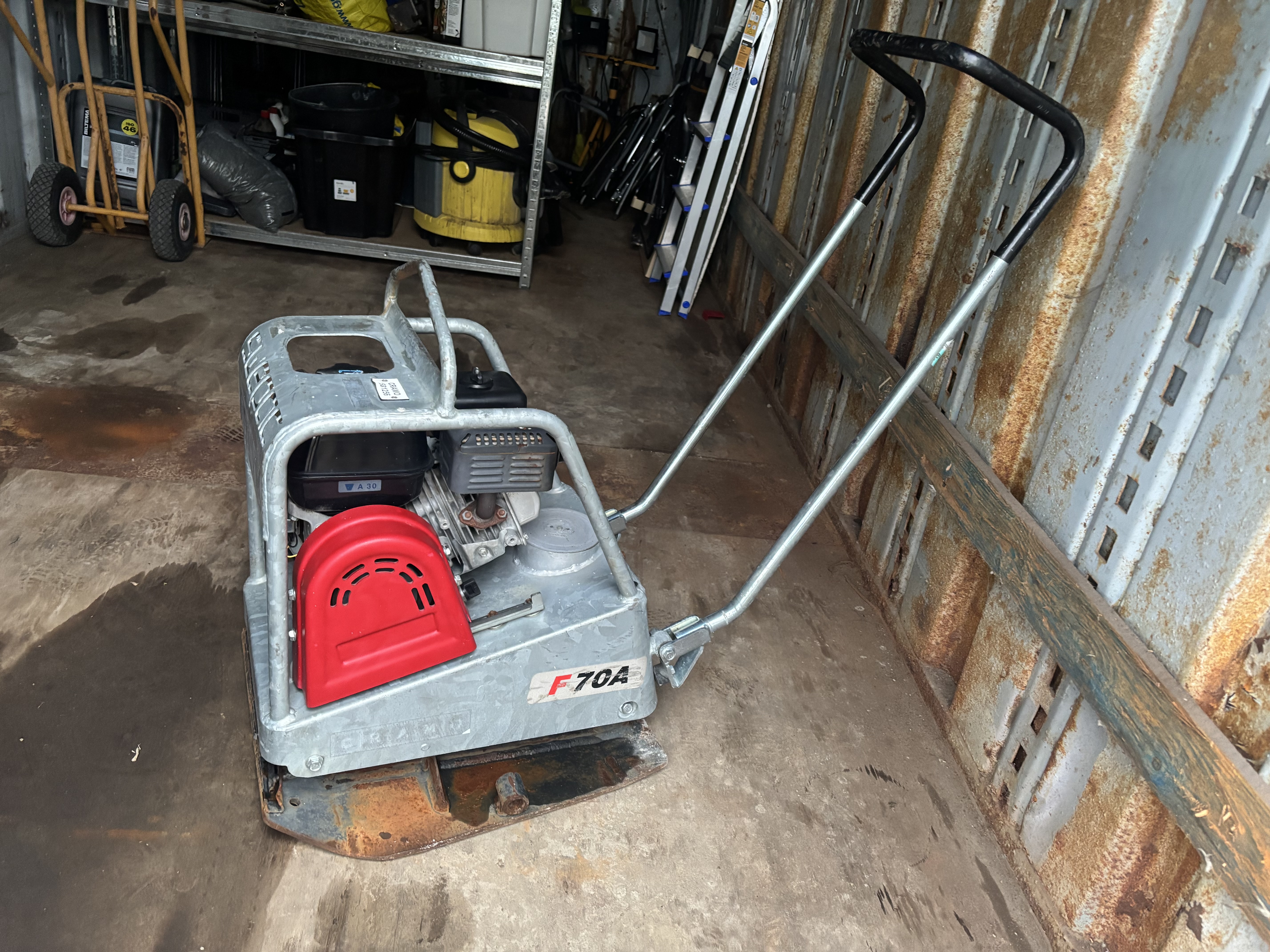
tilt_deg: -27.3
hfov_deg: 67.3
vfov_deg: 53.1
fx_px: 954
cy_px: 476
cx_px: 635
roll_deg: -10.1
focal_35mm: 26
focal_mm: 5.96
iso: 640
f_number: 1.6
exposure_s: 1/40
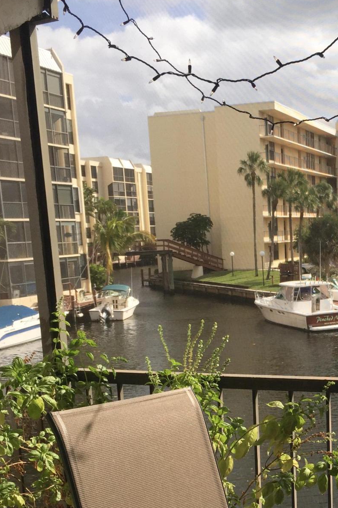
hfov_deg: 25.8
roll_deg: +2.0
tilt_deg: -8.6
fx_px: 718
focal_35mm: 51
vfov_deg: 38.3
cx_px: 296
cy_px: 355
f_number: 2.2
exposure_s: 1/1412
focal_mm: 4.15
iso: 32
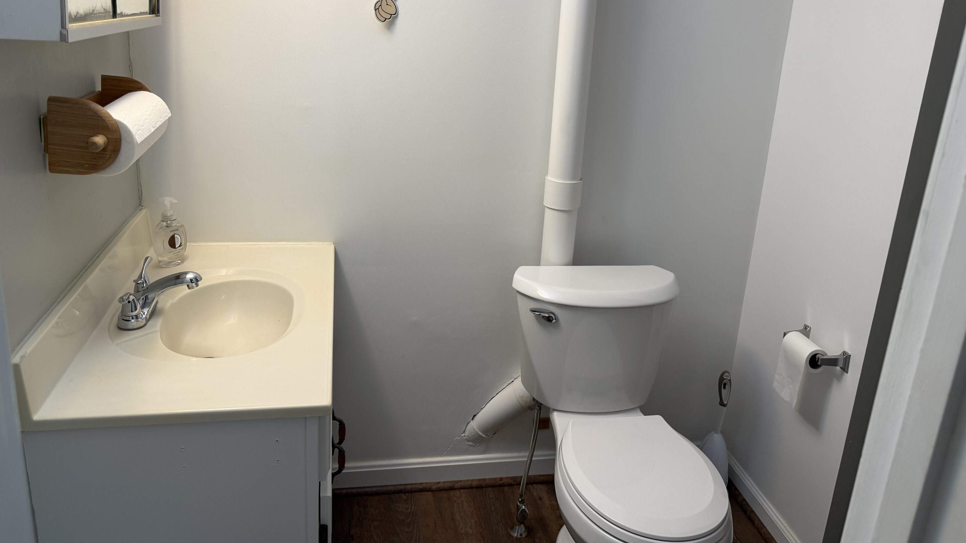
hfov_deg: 69.9
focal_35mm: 27
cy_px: 200
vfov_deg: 42.5
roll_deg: -4.1
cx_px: 479
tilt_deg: -15.0
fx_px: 692
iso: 100
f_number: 1.78
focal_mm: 6.76
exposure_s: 1/120
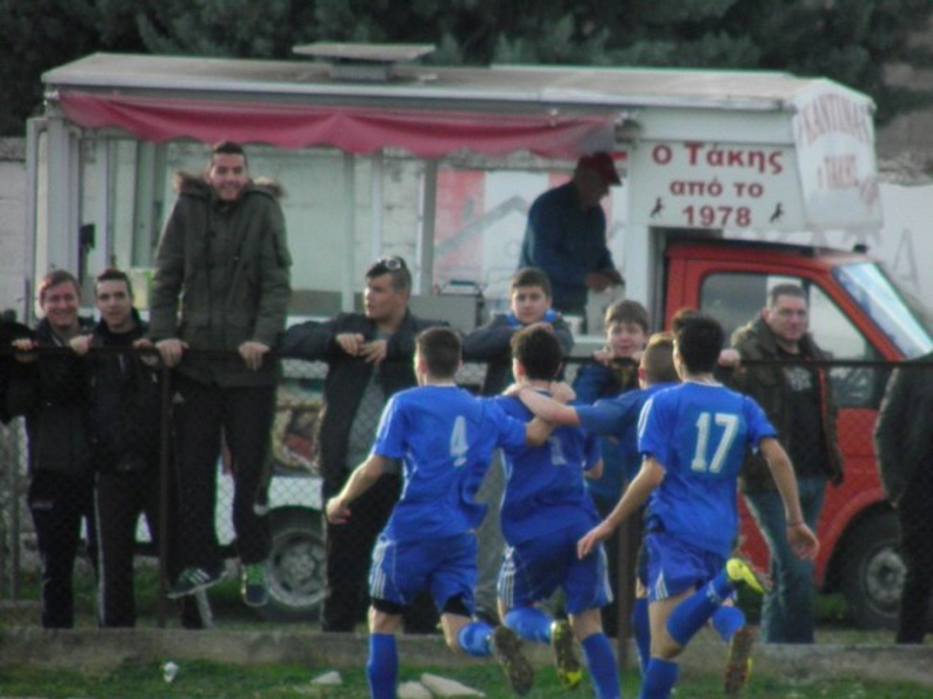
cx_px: 466
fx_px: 22640
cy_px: 350
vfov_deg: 1.8
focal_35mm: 840
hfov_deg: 2.4
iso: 500
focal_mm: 147
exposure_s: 1/640
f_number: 5.6
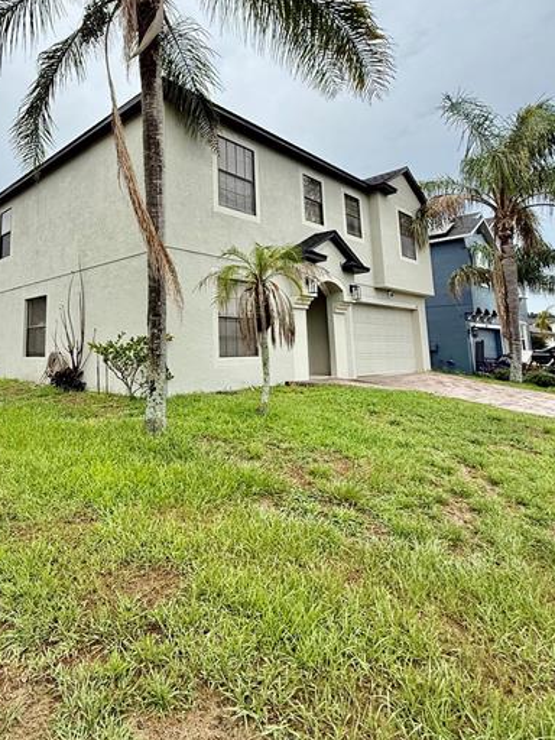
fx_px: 449
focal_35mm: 21
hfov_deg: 61.1
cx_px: 163
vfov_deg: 77.9
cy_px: 288
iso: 50
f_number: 2.2
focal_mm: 2.22
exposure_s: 1/1848
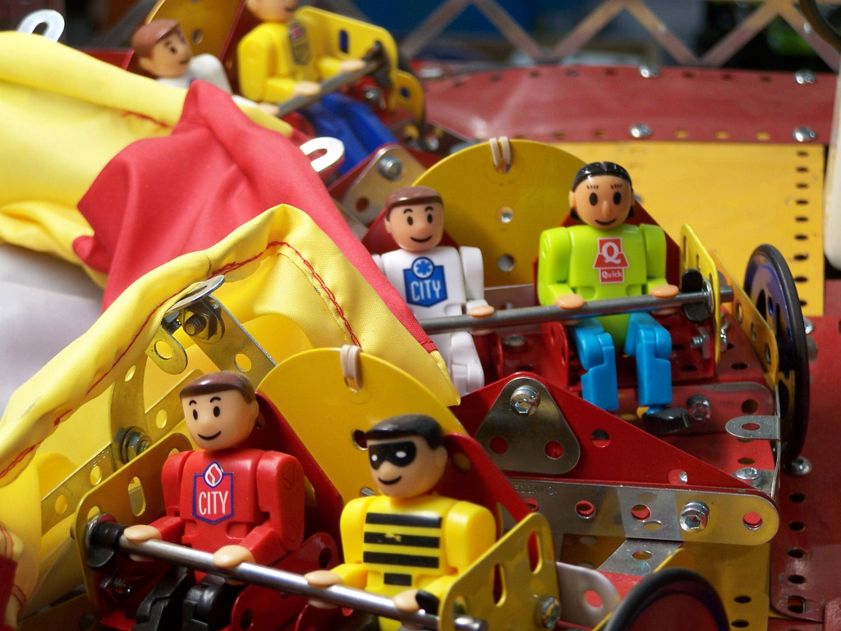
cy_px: 316
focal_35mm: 117
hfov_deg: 16.8
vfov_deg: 12.7
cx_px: 420
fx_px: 2843
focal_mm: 19.4
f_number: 3.2
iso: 80
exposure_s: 1/20
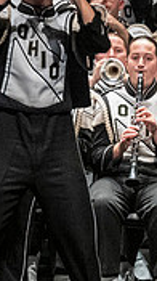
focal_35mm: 806
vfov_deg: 2.7
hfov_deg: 1.5
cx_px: 404
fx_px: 5985
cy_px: 103
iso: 4000
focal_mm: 155
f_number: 4
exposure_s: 1/500
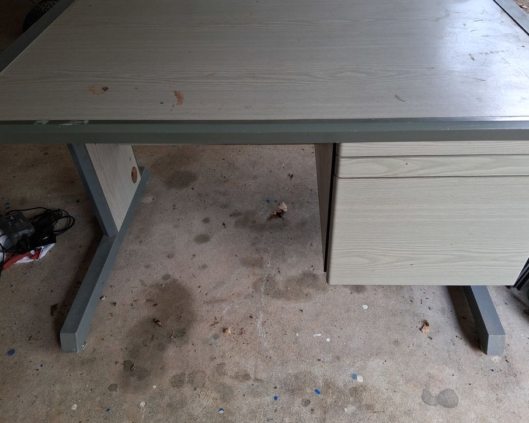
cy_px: 205
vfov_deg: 51.5
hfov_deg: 62.2
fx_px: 438
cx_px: 280
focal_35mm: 28
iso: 80
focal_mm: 3.98
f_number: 1.8
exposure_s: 1/100
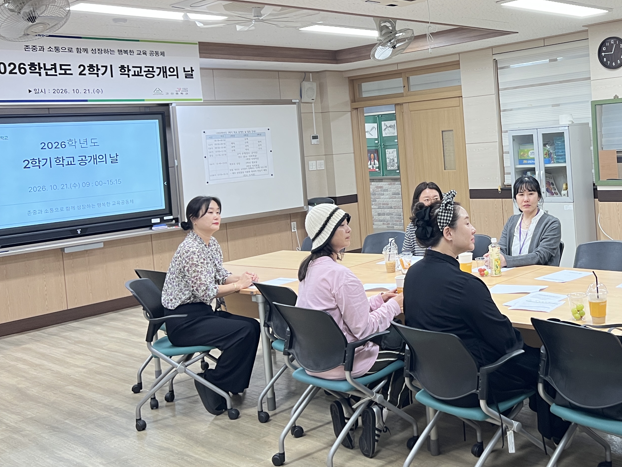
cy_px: 163
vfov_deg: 34.1
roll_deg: +4.9
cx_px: 479
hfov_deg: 43.1
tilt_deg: -2.3
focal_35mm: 42
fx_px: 755
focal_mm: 5.7
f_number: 1.5
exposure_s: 1/60
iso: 100
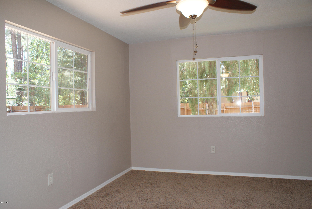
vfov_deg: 48.0
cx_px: 156
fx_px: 234
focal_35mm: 27
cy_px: 104
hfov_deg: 67.3
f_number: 5.6
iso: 400
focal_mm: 18
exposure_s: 1/80
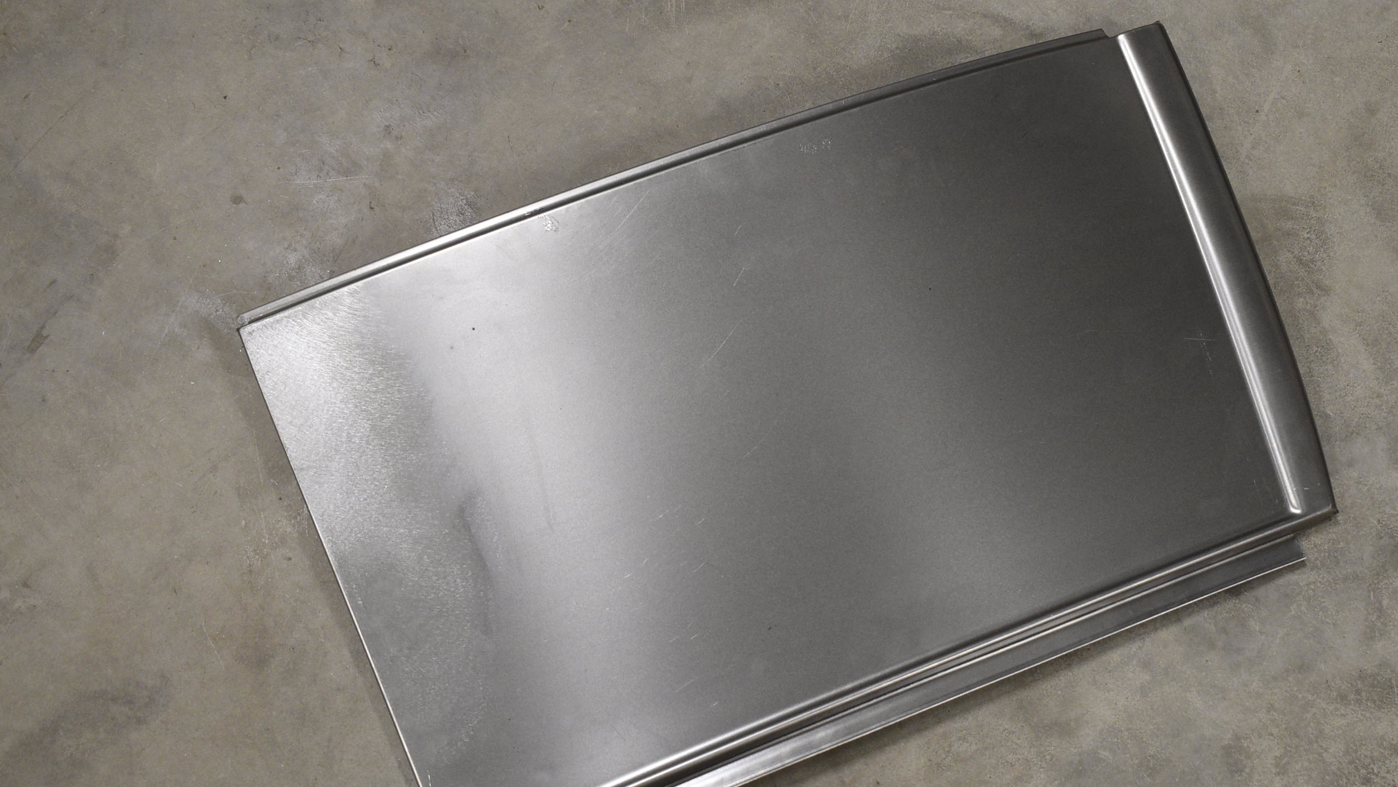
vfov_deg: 23.7
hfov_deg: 40.7
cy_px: 443
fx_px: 1877
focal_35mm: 51
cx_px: 820
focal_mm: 27
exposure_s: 1/125
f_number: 5.6
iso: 1250
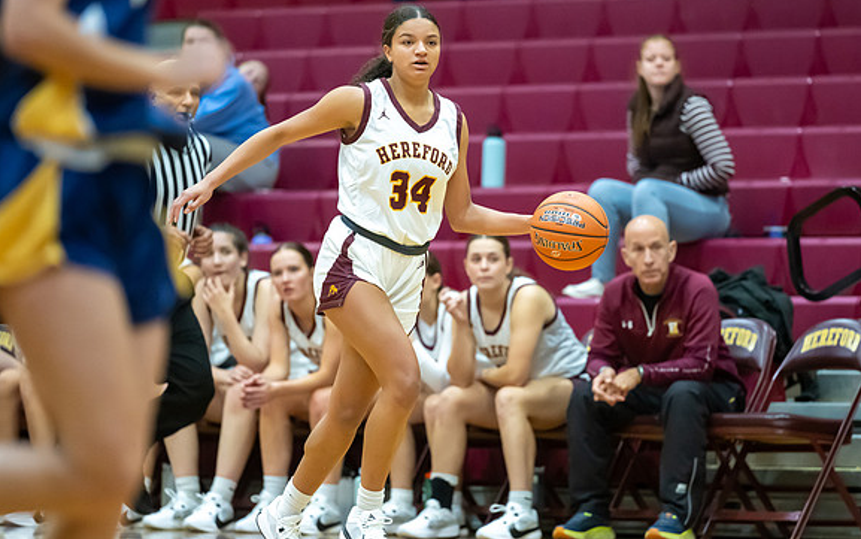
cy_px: 236
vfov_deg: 4.3
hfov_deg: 6.9
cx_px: 481
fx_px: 7112
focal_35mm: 303
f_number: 2.8
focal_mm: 200
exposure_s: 1/800
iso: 7200
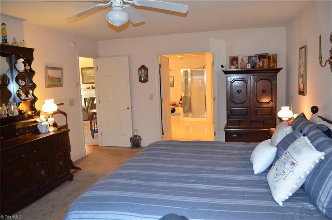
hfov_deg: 67.5
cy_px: 110
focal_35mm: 27
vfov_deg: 47.7
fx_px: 248
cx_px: 166
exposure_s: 1/60
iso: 1600
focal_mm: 18
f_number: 3.5
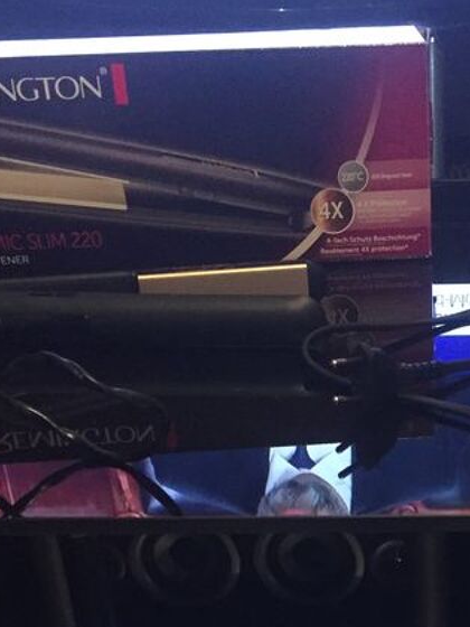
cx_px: 441
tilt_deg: -33.4
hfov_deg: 20.8
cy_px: 673
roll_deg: +1.0
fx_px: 1249
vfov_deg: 26.2
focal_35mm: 69
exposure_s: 1/17
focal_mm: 4.15
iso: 320
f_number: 2.2
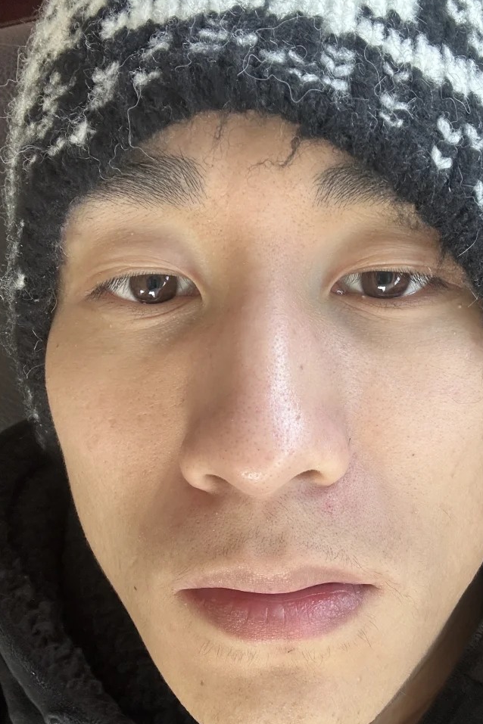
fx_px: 724
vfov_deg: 52.6
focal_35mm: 36
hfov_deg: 36.8
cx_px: 270
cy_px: 453
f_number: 1.9
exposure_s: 1/60
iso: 100
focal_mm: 2.69
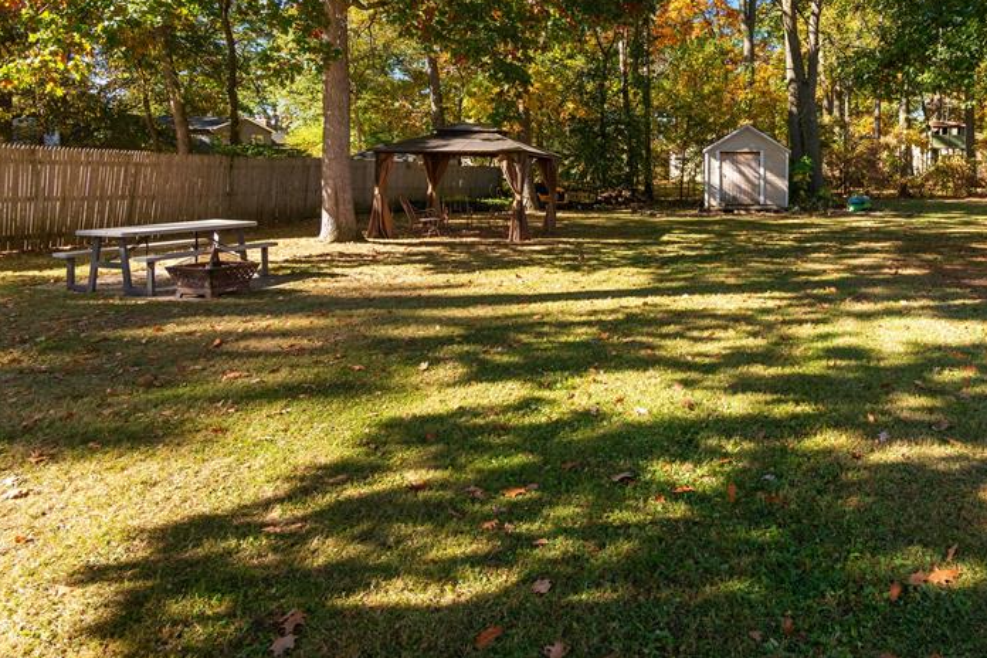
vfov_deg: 49.9
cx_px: 720
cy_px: 192
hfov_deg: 67.7
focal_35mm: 25
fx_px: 685
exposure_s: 1/125
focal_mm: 17
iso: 320
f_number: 9
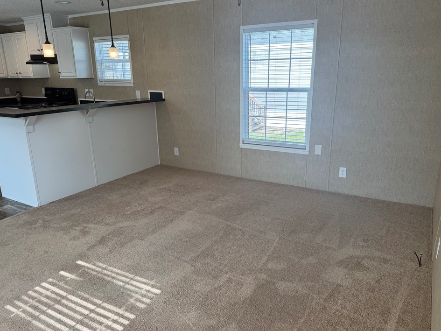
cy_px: 168
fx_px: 331
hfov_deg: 67.3
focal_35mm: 26
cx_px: 226
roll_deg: +1.4
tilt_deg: -15.6
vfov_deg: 53.1
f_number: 1.78
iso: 80
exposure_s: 1/174
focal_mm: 6.76
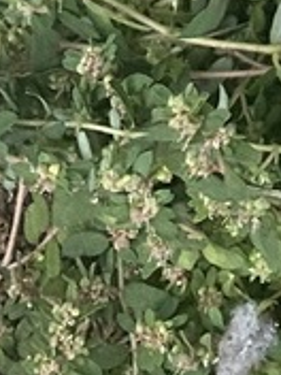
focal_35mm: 177
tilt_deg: -72.9
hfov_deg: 7.8
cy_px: -765
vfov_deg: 9.0
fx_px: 1916
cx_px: 662
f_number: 1.8
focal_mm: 4.25
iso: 200
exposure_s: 1/60
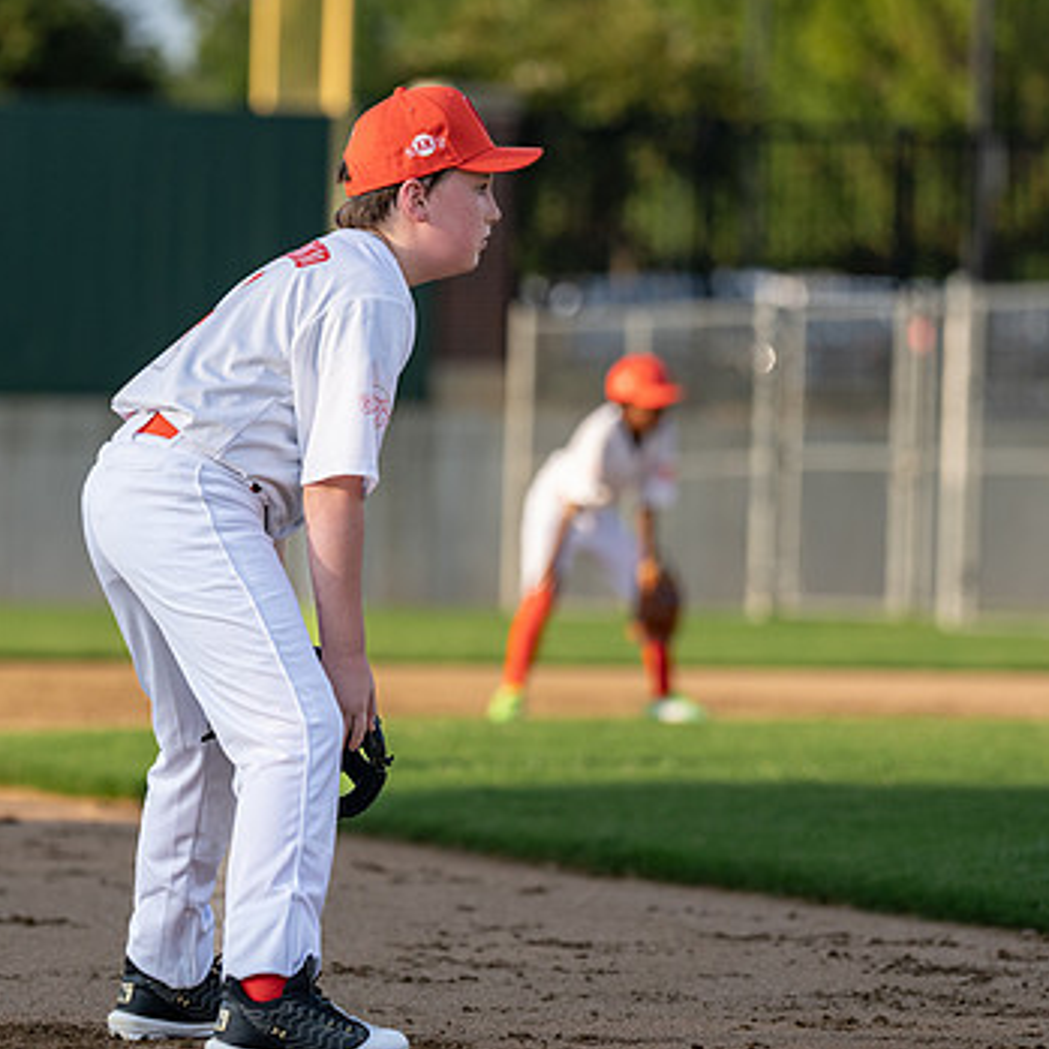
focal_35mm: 281
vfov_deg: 6.2
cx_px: 275
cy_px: 424
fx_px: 9634
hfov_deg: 6.2
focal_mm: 143
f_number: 2.8
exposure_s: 1/3200
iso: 320
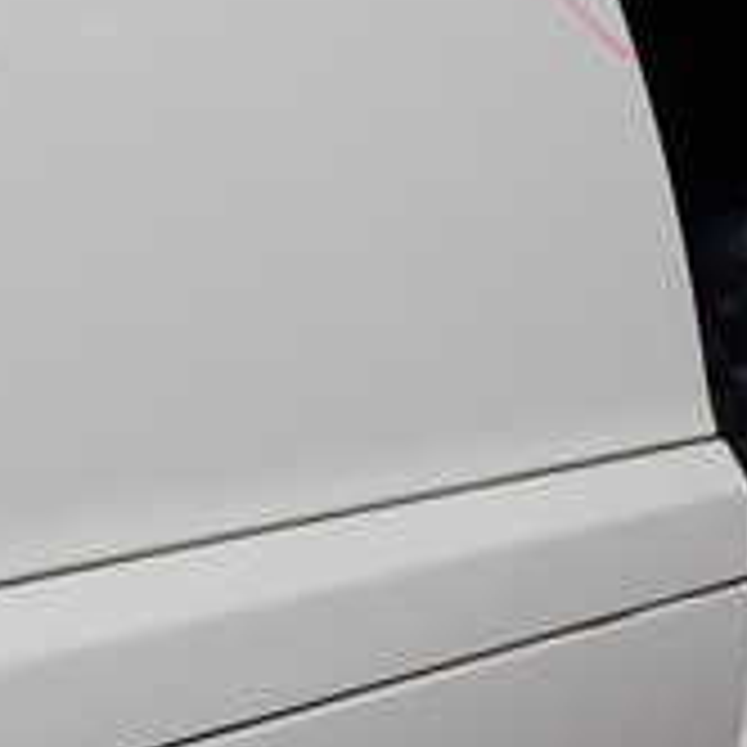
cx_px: -333
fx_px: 2344
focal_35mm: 96
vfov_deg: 18.1
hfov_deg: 16.7
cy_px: 292
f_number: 9
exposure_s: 1/640
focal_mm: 5.4
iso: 100
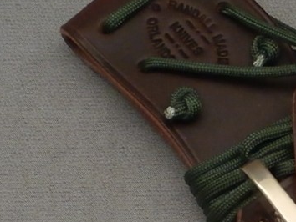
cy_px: 350
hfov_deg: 15.3
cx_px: 319
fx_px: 1078
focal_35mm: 126
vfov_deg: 11.2
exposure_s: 1/25
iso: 400
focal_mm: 5.46
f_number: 3.3
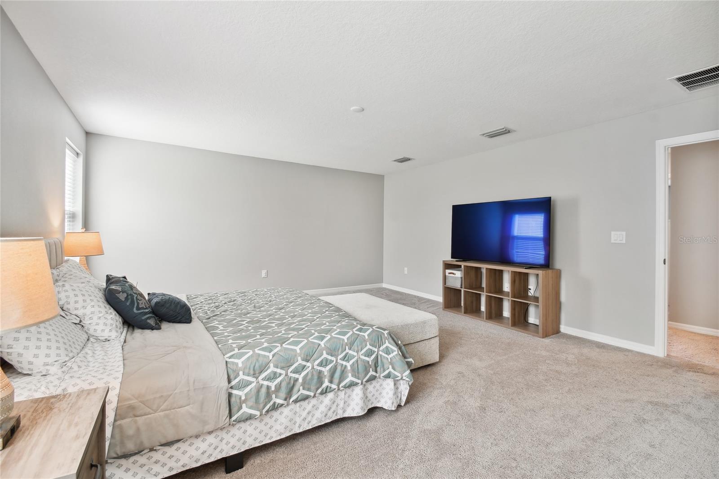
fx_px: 300
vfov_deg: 77.3
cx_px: 360
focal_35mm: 15
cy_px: 240
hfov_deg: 100.4
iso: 100
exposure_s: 1/6
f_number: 8
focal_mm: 10
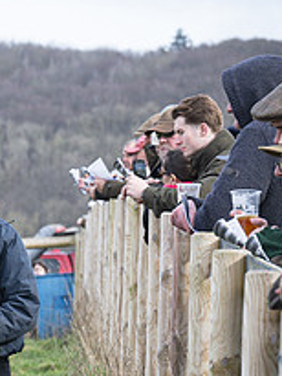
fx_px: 4373
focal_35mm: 403
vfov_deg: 4.9
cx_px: -116
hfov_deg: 3.7
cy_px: 231
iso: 200
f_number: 5
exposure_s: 1/500
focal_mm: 85
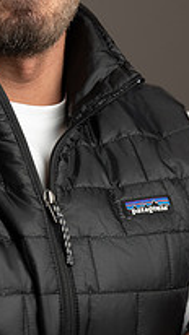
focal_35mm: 201
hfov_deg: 6.0
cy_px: 67
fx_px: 1789
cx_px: 0
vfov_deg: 10.7
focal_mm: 88
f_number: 2.8
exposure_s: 1/200
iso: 320
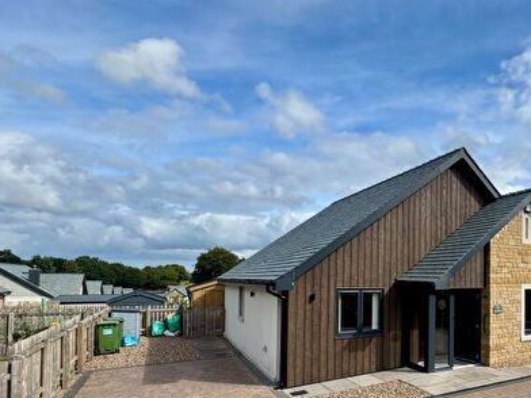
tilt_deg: +2.1
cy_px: 273
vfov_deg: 53.5
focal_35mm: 25
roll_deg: +0.5
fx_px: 383
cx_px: 439
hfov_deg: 62.4
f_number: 2.2
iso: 40
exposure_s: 1/1709
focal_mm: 2.22
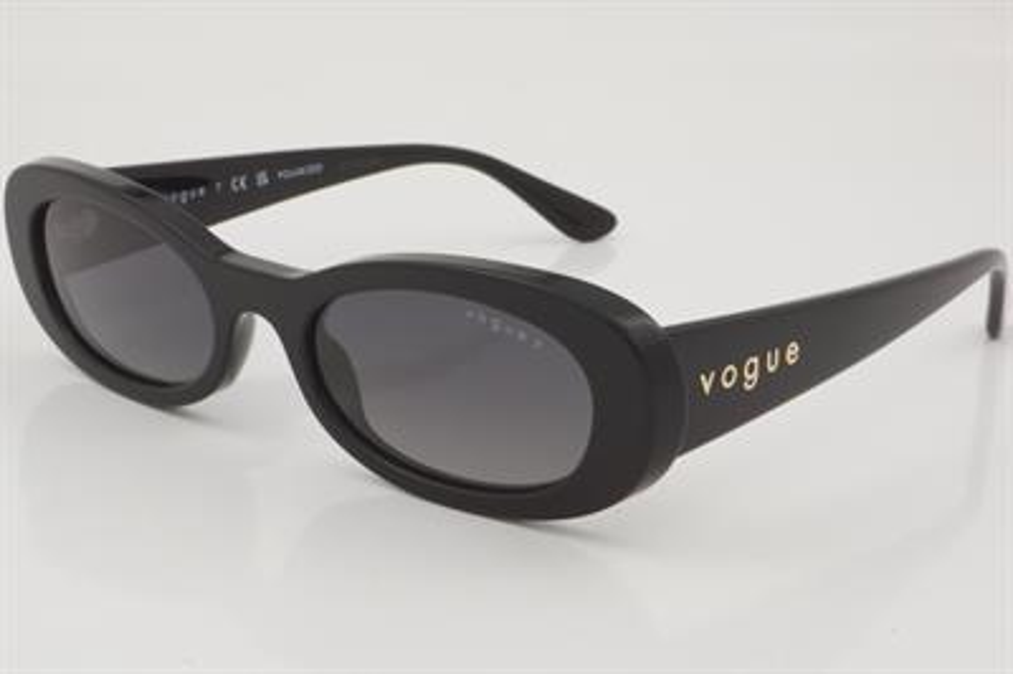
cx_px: 506
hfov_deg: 24.6
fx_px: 2319
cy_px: 337
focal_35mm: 82
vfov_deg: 16.5
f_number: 32
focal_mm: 55
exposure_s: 1/3
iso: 100
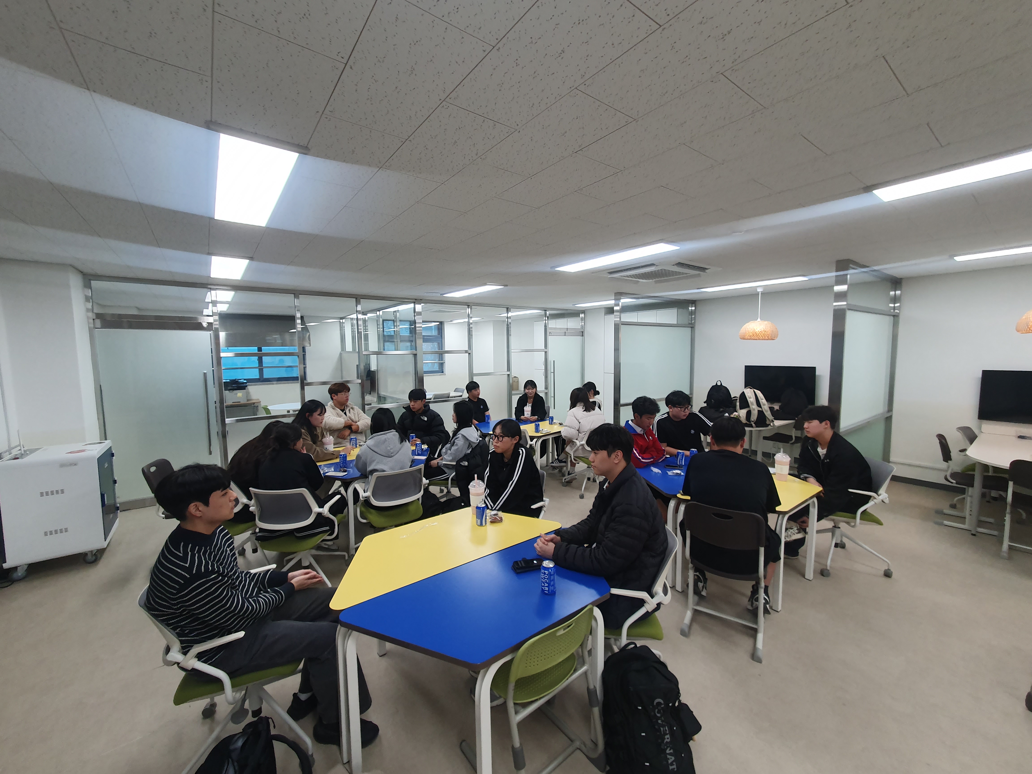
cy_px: 387
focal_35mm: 13
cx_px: 516
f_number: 2.2
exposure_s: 1/60
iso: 100
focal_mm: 1.8
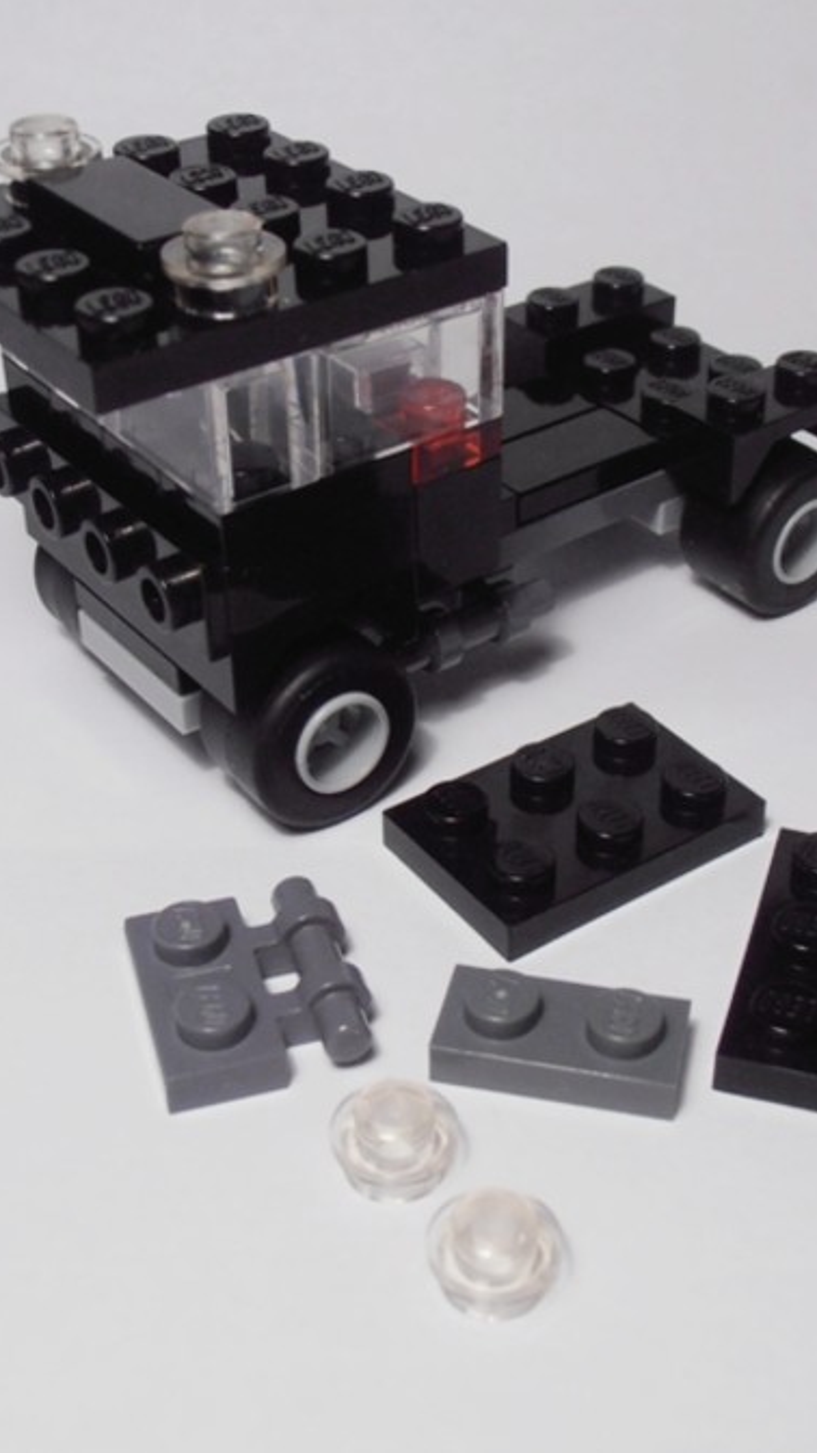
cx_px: 480
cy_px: 725
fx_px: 2080
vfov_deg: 38.5
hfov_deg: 22.2
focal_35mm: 54
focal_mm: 6.61
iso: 80
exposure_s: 1/50
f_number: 3.9
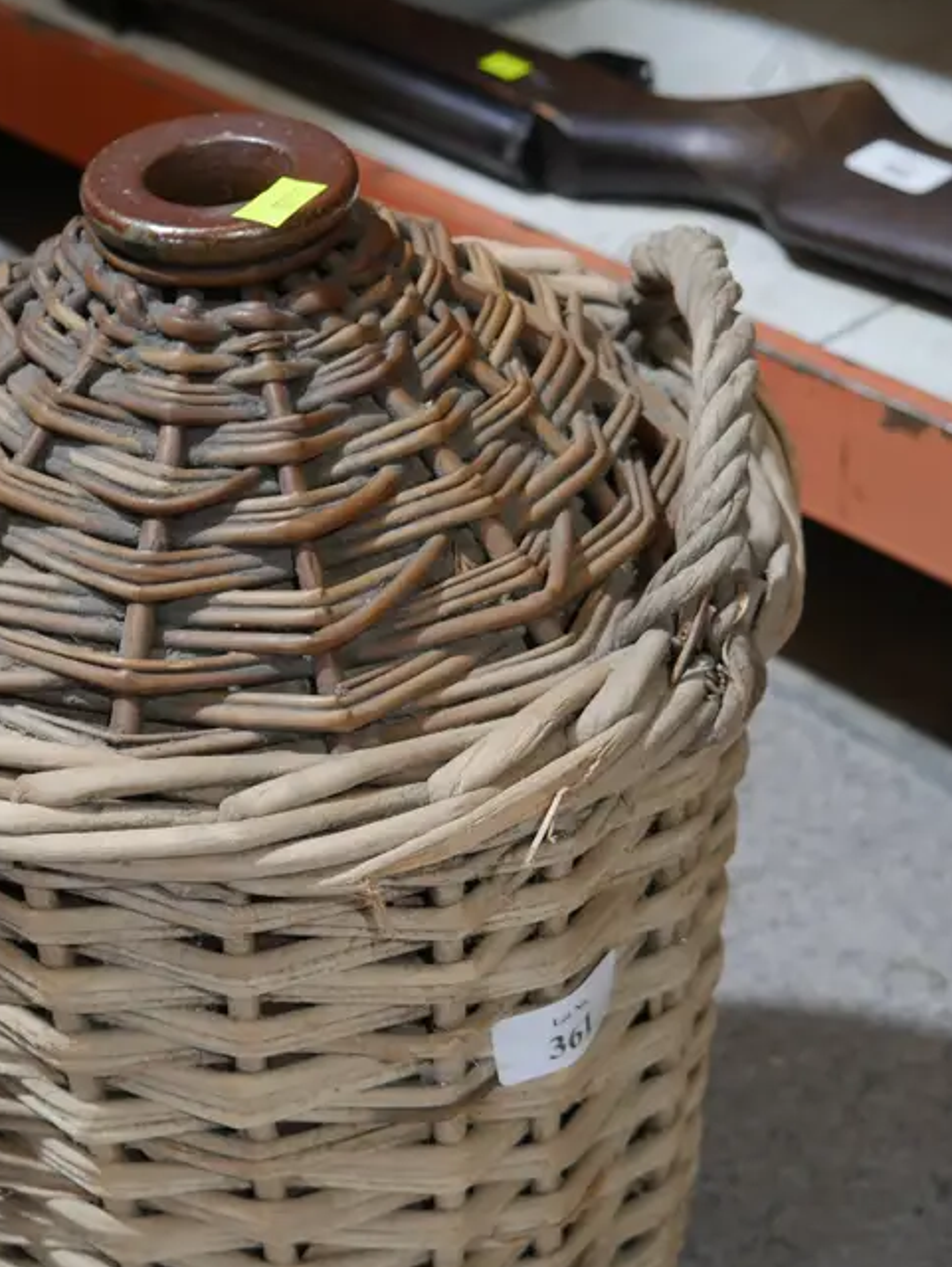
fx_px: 2344
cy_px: 861
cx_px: 213
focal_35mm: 64
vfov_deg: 30.0
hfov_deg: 22.7
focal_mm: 20
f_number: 4.5
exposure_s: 1/60
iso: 500
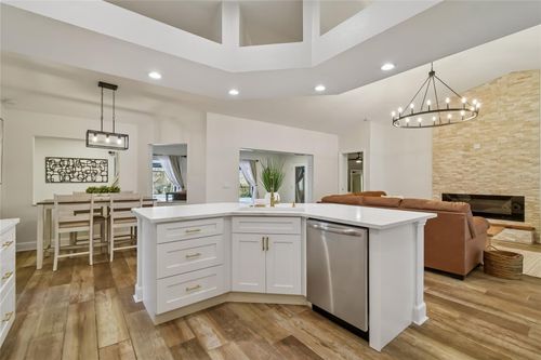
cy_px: 180
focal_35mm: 15
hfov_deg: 100.4
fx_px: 225
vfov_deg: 77.3
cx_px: 270
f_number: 7.1
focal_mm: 10
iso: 100
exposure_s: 1/4
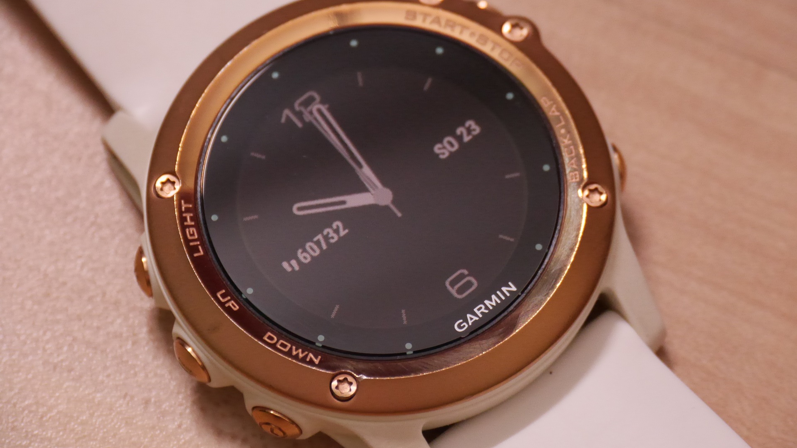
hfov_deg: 7.1
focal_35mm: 306
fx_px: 6467
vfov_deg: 4.0
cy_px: 200
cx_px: 398
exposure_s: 1/80
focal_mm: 140
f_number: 5.8
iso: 3200
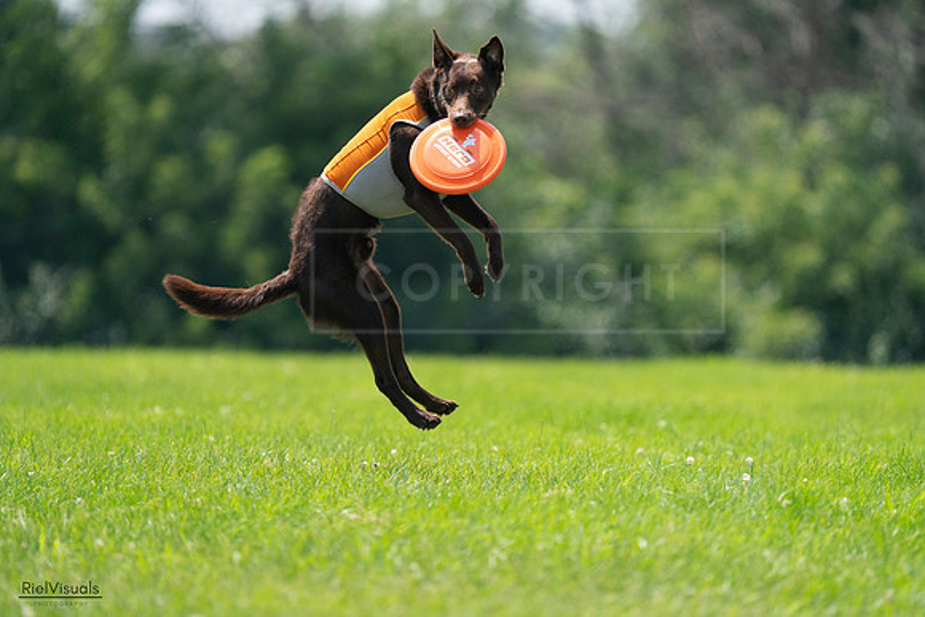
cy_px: 308
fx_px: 12181
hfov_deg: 4.3
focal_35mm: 474
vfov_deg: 2.9
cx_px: 462
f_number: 6.3
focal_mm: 474
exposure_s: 1/4000
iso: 1600
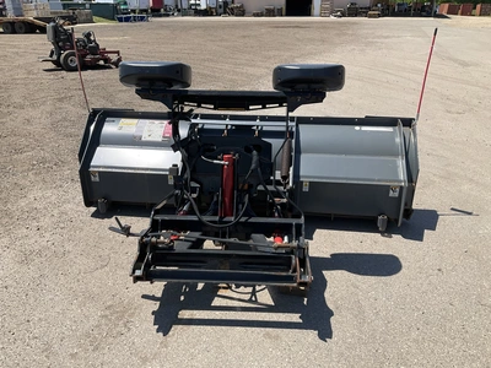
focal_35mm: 29
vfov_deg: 48.2
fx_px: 411
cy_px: 184
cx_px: 246
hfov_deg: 61.7
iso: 25
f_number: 1.8
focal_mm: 3
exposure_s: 1/1577
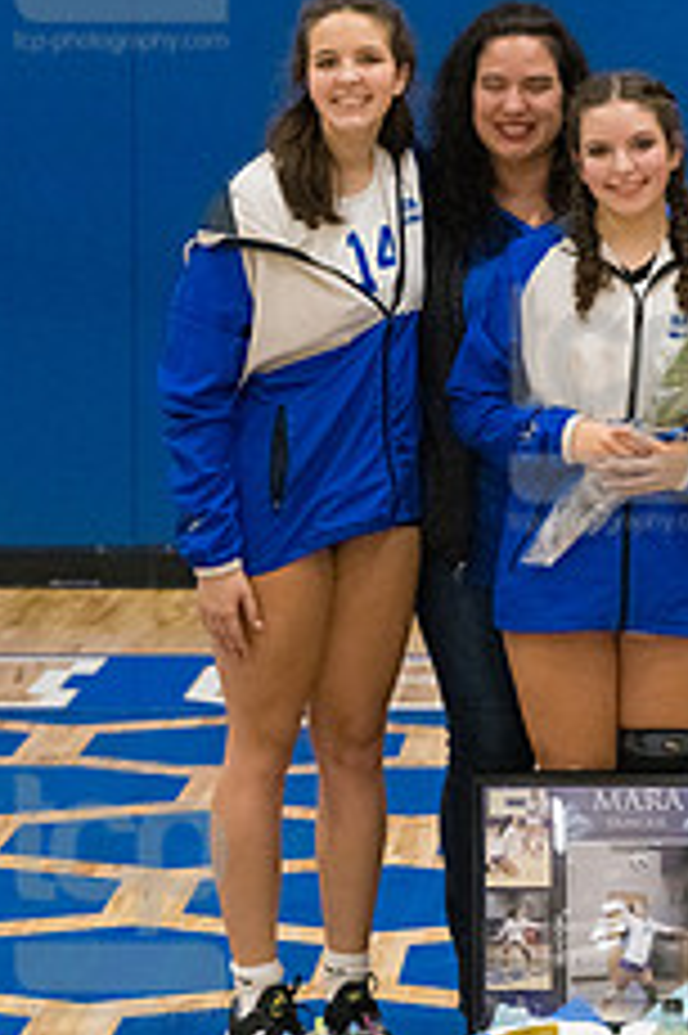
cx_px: 616
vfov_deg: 10.5
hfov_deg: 7.0
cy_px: 410
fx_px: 5627
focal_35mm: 196
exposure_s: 1/500
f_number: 5.6
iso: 5000
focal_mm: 100
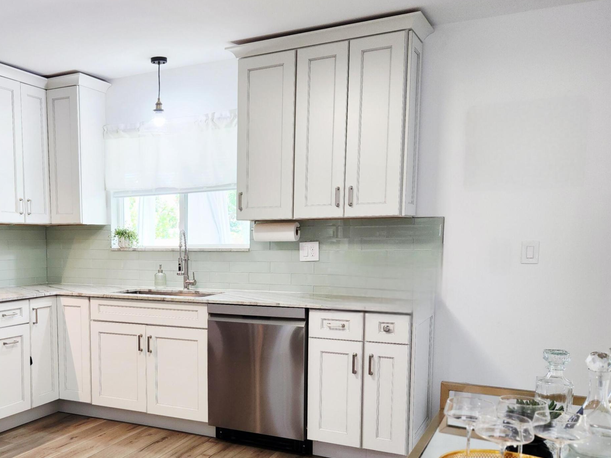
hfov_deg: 49.4
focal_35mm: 36
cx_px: 156
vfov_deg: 39.2
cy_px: 307
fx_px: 635
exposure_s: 1/120
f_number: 1.8
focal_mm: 5.4
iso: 250
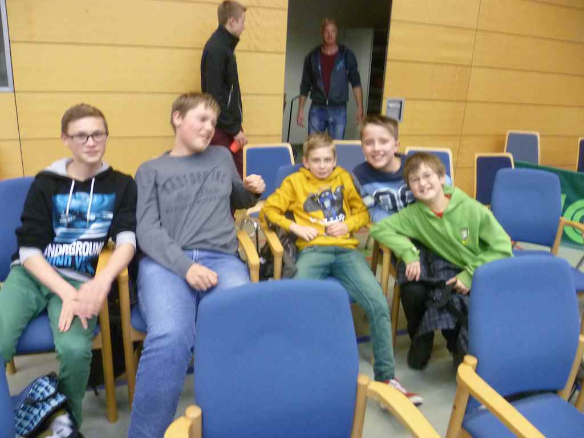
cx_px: 292
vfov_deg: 49.7
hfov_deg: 63.4
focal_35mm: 28
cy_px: 219
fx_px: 472
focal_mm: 5
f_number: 2.8
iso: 320
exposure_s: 1/125
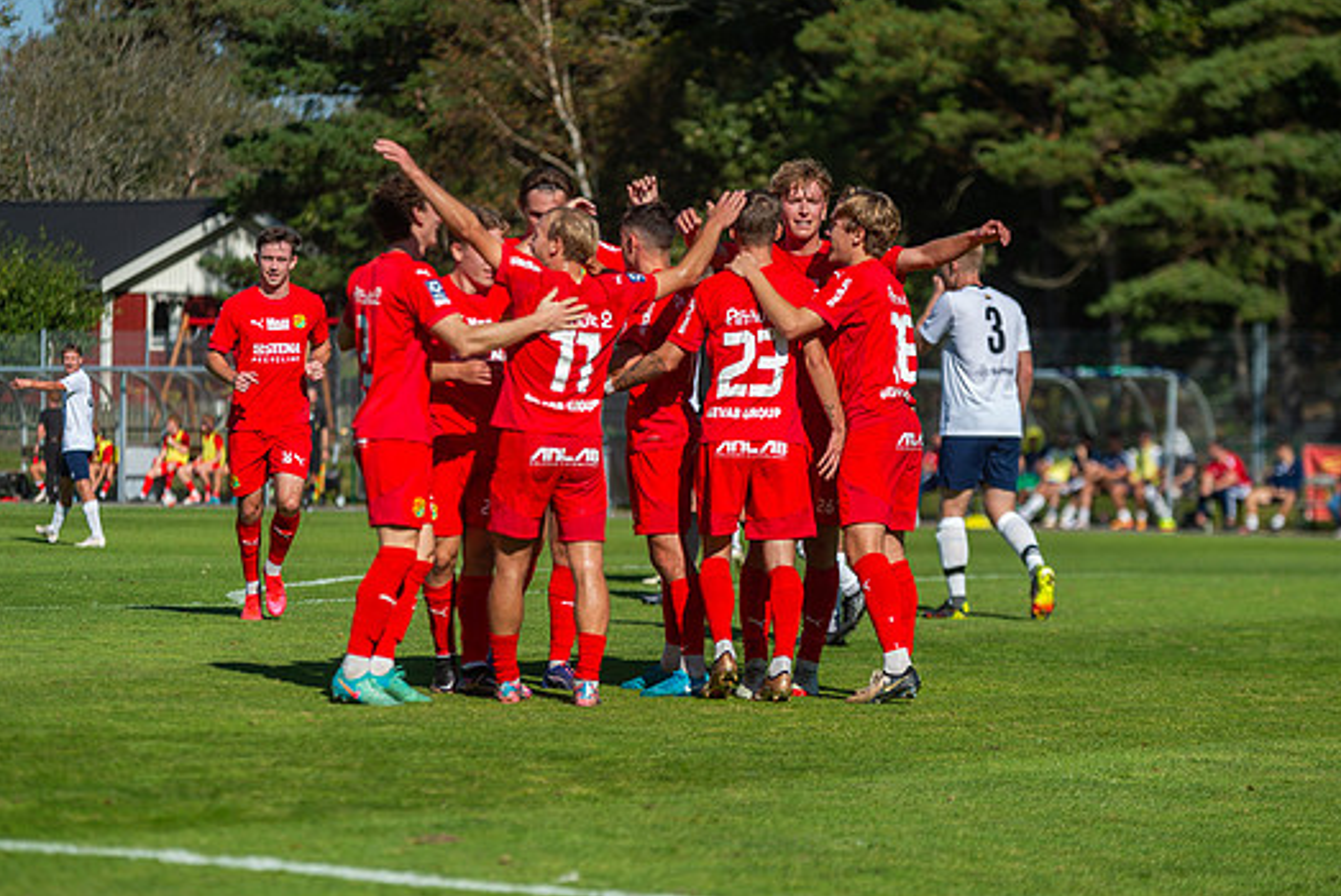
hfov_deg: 12.9
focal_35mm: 159
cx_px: 655
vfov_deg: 8.6
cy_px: 458
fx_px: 5926
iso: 100
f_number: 3.2
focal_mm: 140
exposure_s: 1/1600
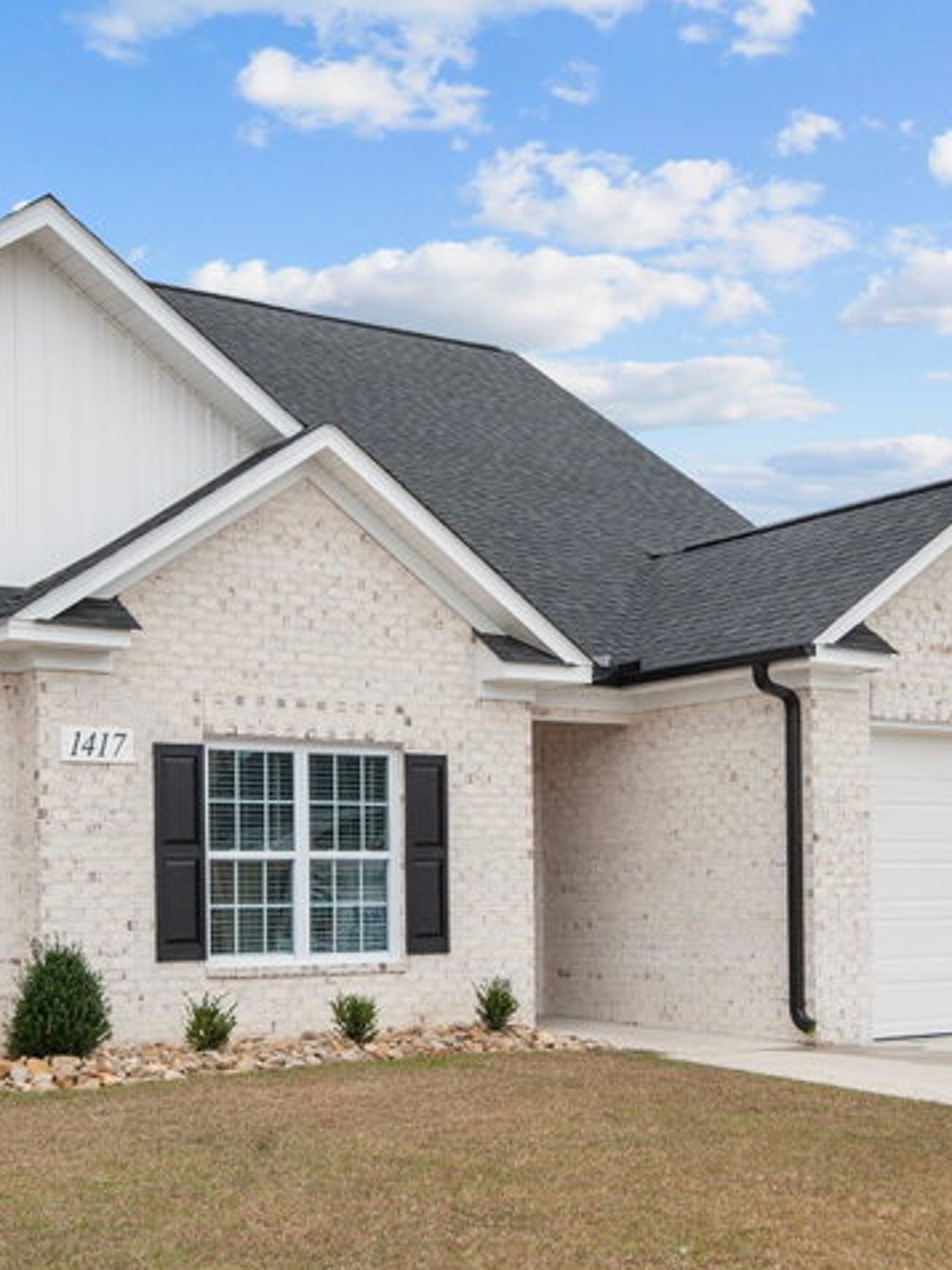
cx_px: 496
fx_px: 1870
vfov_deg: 37.5
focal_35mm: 51
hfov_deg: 28.6
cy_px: 638
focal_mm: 35
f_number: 6.3
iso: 400
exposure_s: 1/160
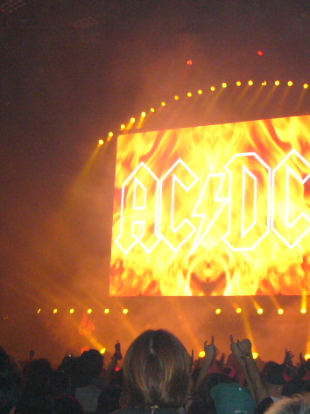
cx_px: 208
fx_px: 777
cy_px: 208
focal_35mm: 65
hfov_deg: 22.5
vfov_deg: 29.8
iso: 250
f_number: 2.8
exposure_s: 1/60
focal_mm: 5.8
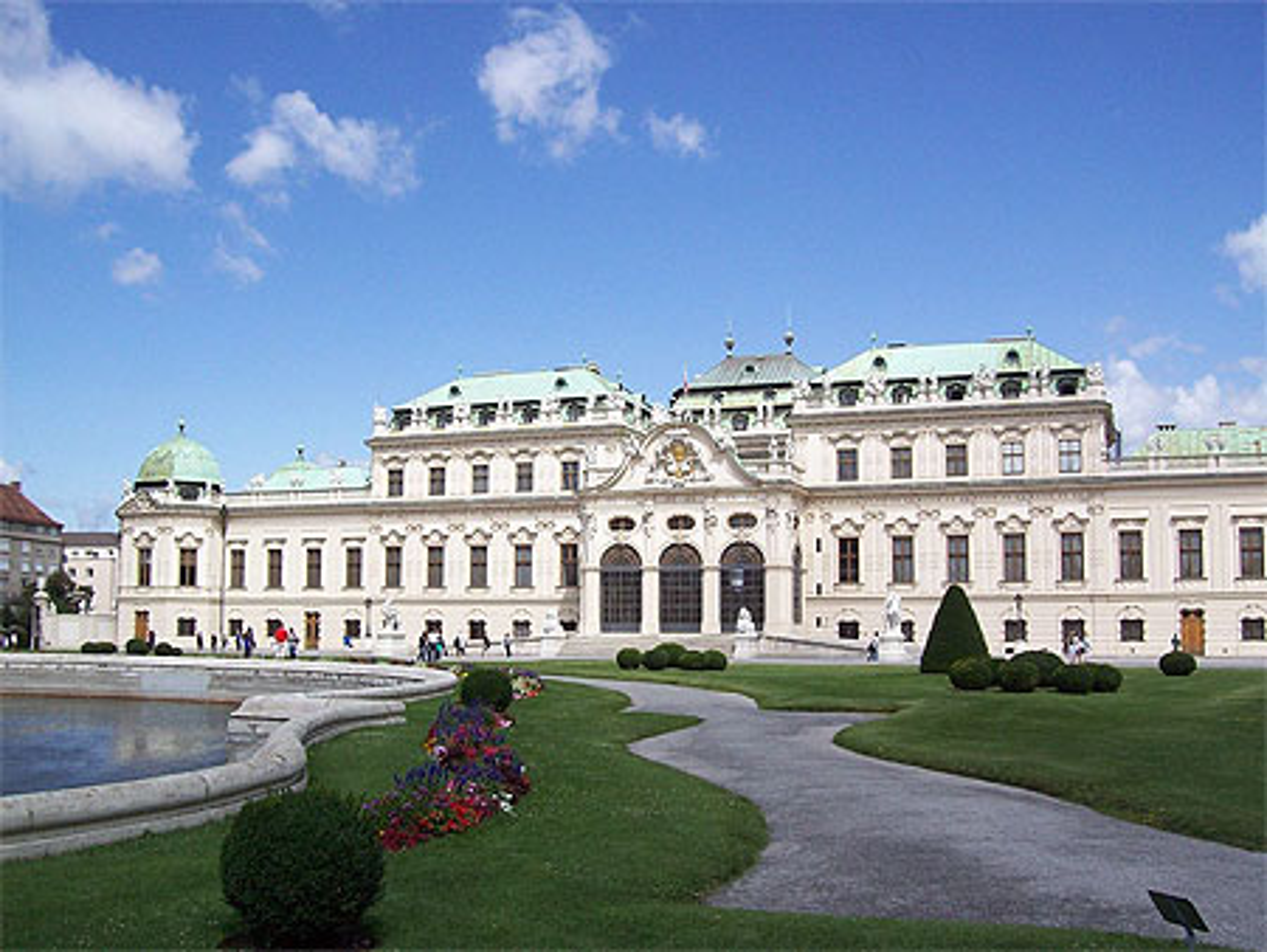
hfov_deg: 51.3
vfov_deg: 39.7
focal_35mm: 36
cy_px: 476
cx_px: 634
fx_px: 1318
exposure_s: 1/691
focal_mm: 6
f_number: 4.8
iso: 80
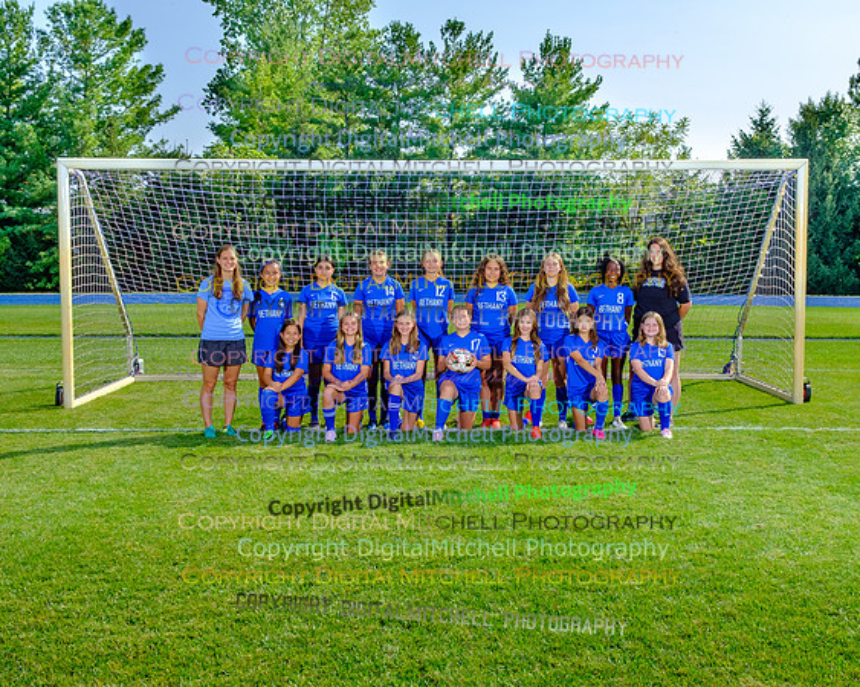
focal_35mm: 43
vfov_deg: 35.1
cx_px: 471
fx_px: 1088
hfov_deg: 43.1
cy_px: 344
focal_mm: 23.3
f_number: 7.1
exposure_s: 1/250
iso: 200
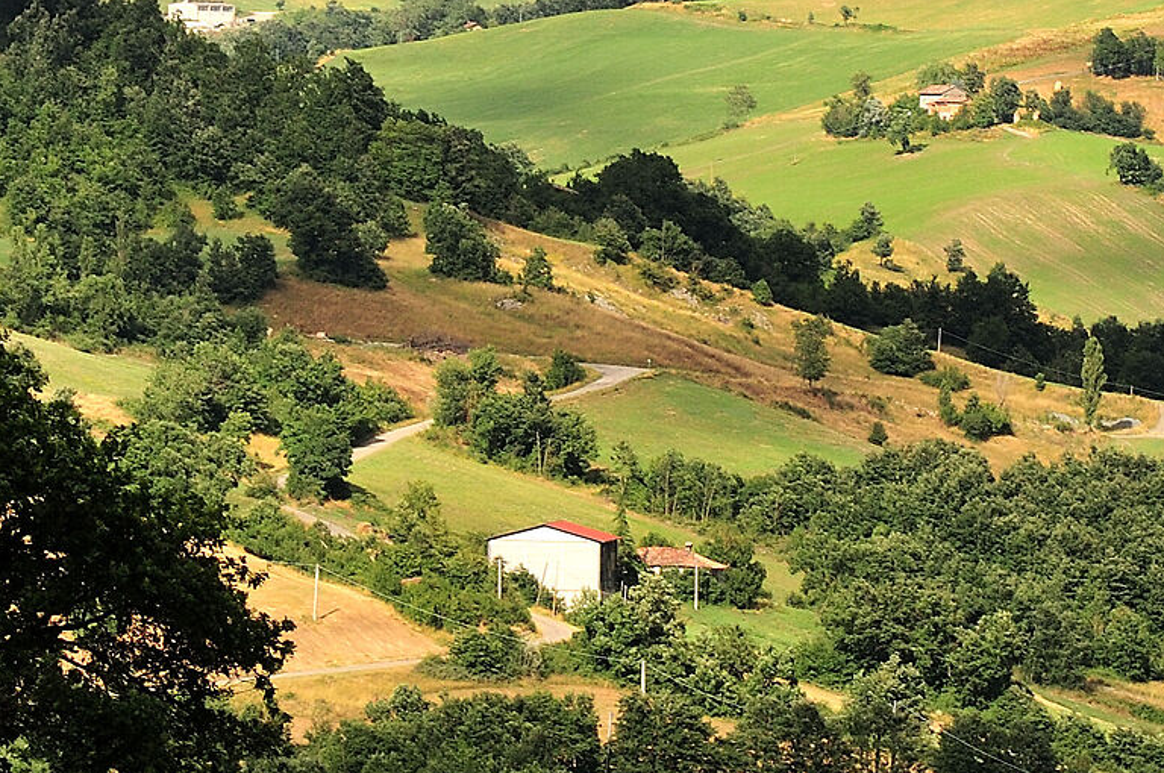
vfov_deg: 3.2
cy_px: -9
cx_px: 809
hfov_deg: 4.9
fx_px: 13627
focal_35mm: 422
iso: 200
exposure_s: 1/320
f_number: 8
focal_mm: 90
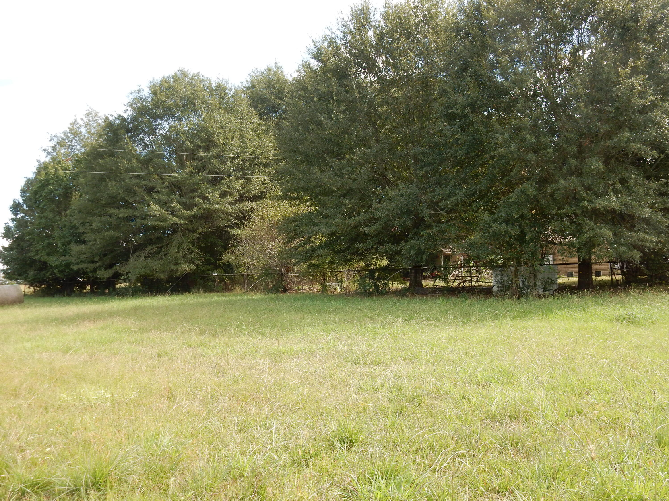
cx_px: 334
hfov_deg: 51.4
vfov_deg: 39.7
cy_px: 250
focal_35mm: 36
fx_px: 696
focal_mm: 6.4
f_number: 4
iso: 125
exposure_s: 1/250
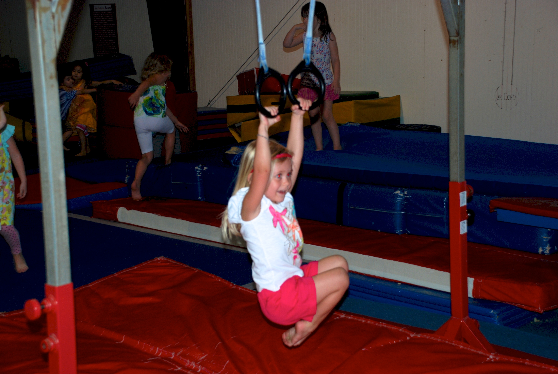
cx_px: 279
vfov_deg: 22.7
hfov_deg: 33.4
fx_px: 931
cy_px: 187
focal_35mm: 60
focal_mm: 40
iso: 200
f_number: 4.5
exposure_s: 1/60
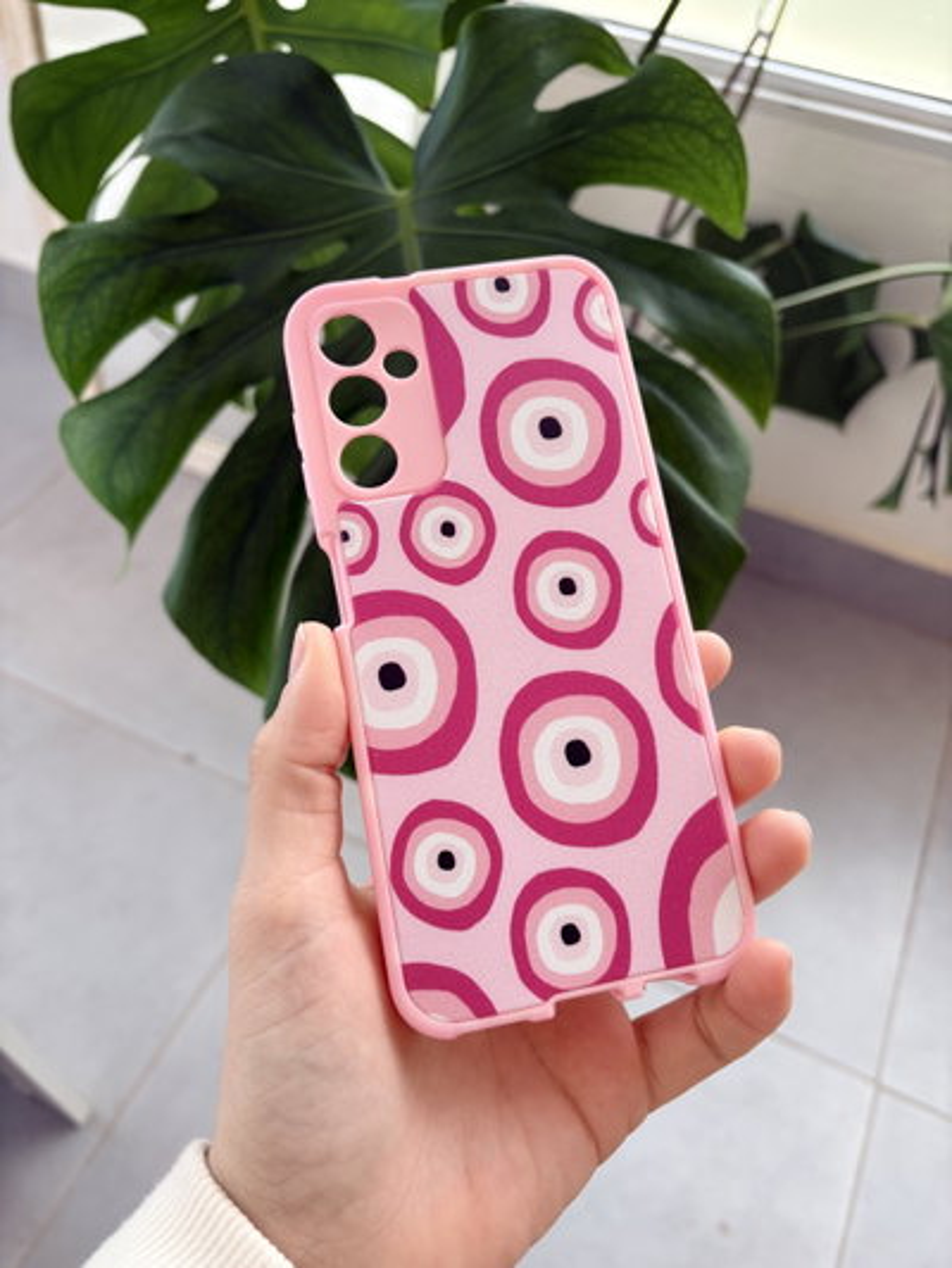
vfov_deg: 67.3
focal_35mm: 26
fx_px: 953
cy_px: 634
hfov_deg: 53.1
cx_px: 476
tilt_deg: -49.9
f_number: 1.6
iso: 64
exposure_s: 1/122
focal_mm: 5.96
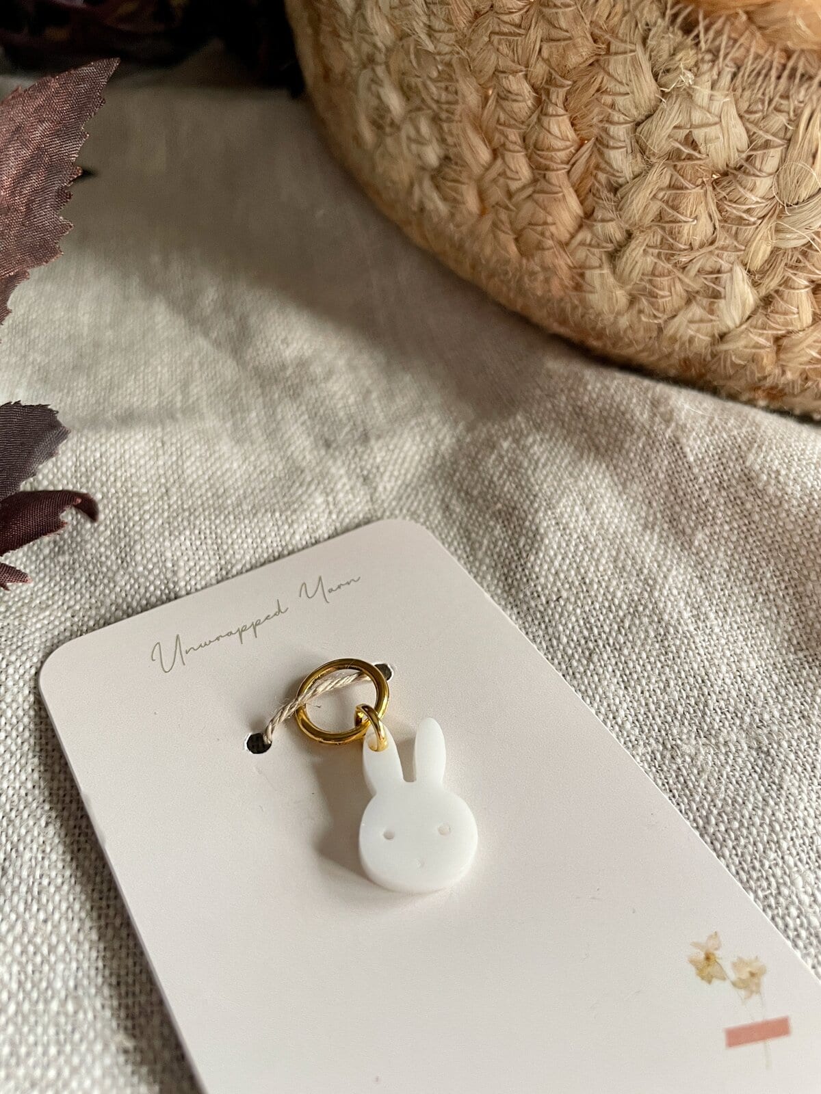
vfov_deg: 67.3
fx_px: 822
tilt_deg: -47.3
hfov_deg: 53.1
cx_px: 410
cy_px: 547
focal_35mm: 26
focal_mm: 4.2
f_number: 1.6
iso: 160
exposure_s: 1/60
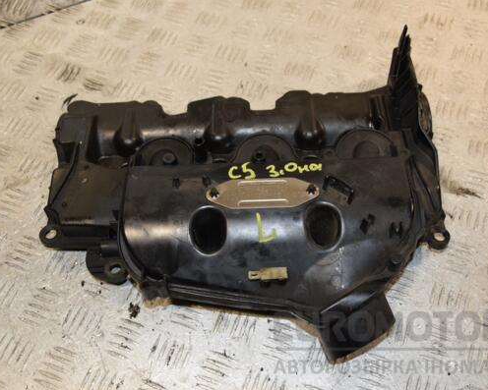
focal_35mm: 43
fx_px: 615
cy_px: 195
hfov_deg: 43.3
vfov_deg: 35.2
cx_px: 255
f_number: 6.3
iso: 800
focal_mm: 25
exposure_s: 1/200
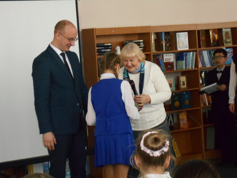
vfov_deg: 13.1
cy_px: 89
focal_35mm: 113
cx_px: 118
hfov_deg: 17.4
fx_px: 774
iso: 900
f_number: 6
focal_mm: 20.1
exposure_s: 1/60
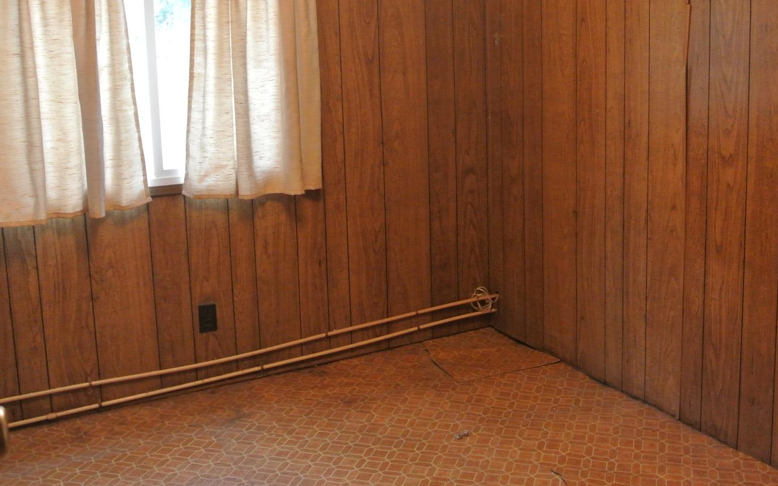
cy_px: 149
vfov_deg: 31.6
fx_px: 848
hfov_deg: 49.0
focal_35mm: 40
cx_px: 463
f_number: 3.5
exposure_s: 1/40
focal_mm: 10
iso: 800
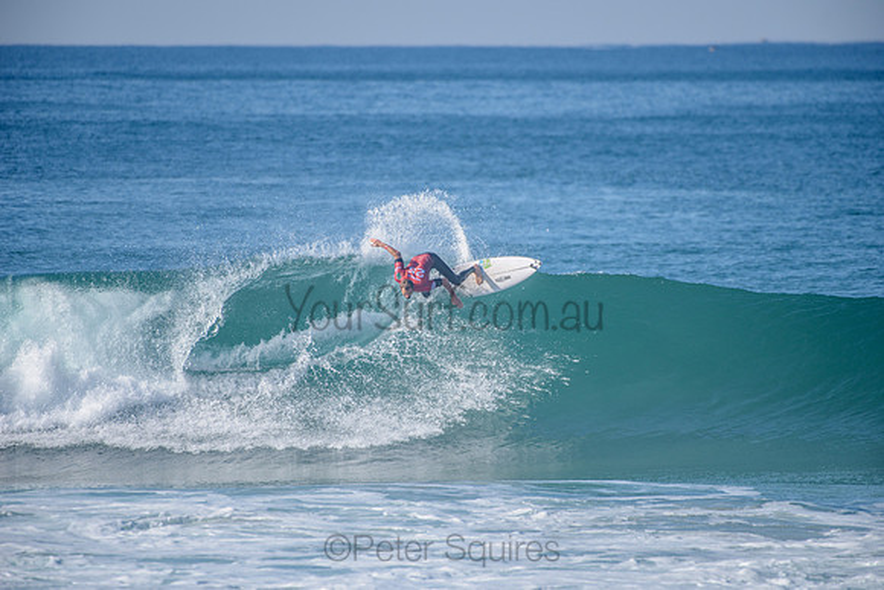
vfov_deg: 2.8
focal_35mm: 500
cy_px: 295
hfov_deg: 4.1
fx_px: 12280
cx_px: 442
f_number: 5.6
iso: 160
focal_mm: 500
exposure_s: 1/1600
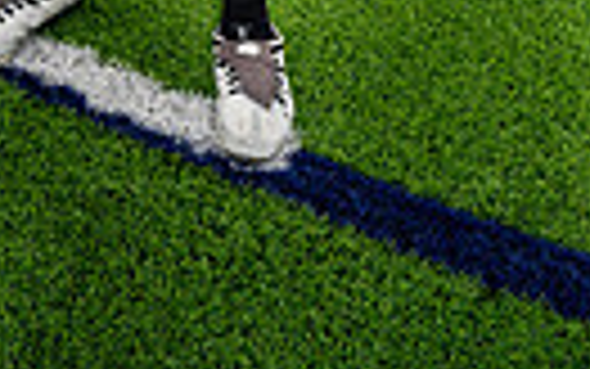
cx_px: 108
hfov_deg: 28.7
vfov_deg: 12.7
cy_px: -594
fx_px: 1126
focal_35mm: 70
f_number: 5
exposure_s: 1/250
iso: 100
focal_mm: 20
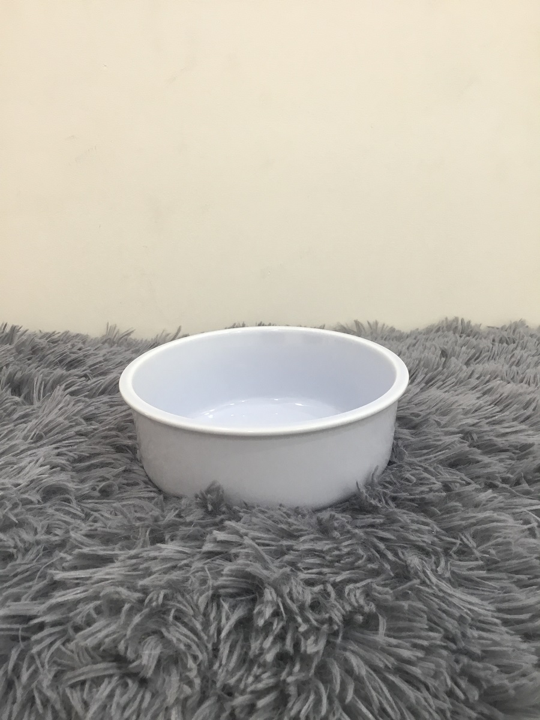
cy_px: 360
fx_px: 645
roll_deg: -0.1
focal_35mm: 31
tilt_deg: -17.6
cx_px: 270
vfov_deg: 58.4
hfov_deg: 45.4
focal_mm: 3.3
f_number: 2.4
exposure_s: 1/33
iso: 64
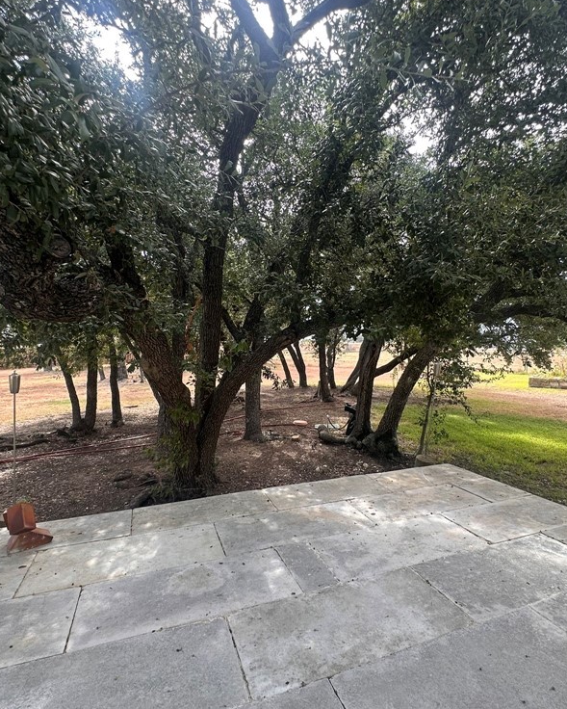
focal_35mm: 19
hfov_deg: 70.8
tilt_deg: -1.3
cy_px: 355
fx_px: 398
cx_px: 300
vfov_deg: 83.3
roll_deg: -0.1
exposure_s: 1/168
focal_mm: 2.22
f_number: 2.2
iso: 40
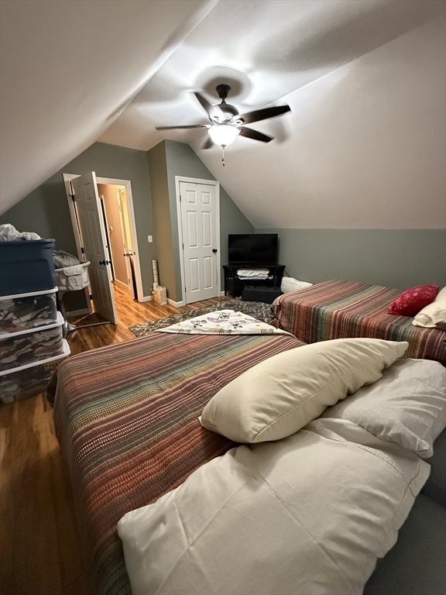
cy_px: 298
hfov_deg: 85.7
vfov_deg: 102.1
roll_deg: +0.5
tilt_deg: -16.9
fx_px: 241
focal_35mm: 14
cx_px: 223
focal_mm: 2.22
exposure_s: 1/60
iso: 1000
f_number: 2.2
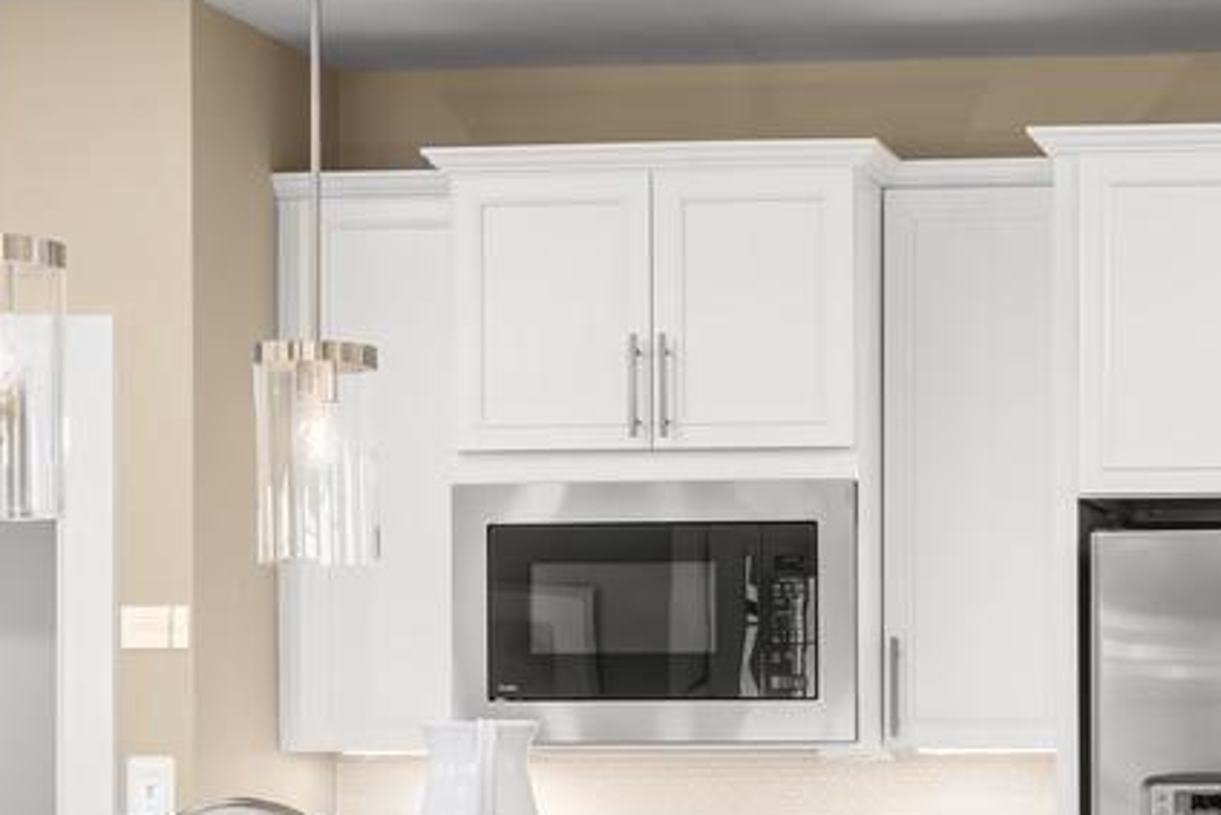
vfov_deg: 13.6
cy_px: 825
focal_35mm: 99
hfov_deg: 19.9
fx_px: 3359
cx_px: 1276
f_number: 8
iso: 200
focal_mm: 42
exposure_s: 1/250
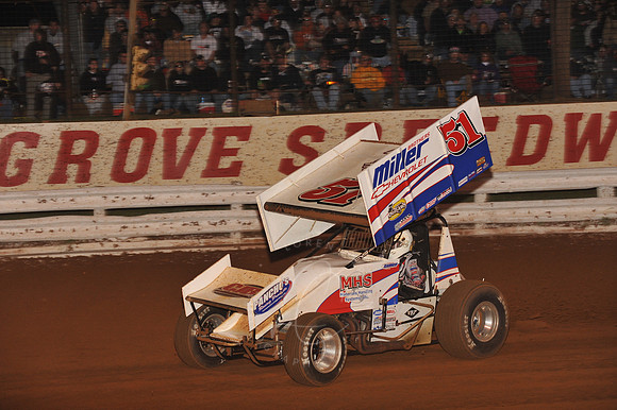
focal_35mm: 120
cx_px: 308
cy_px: 205
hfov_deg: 17.1
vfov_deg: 11.4
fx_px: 2055
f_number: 6.3
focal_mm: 120
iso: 1250
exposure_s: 1/320
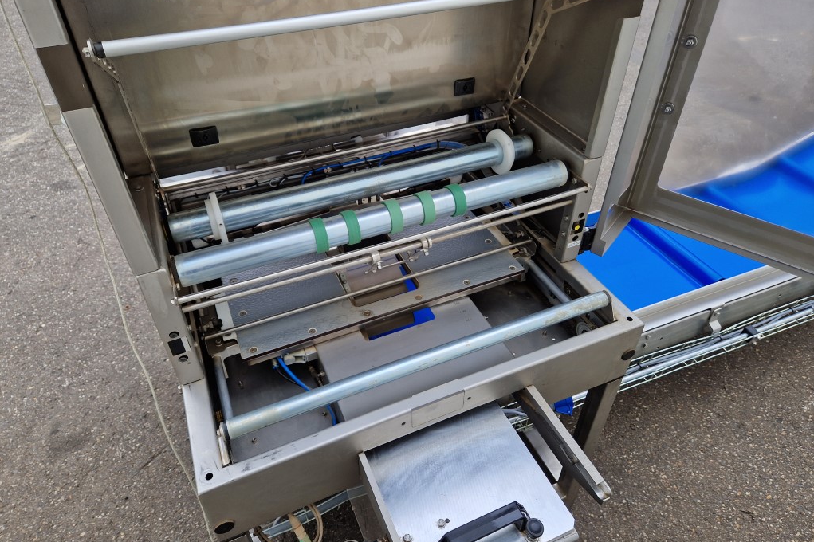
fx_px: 542
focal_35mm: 24
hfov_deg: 73.8
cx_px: 407
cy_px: 244
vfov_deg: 53.0
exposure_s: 1/612
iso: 50
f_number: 1.8
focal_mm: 5.4
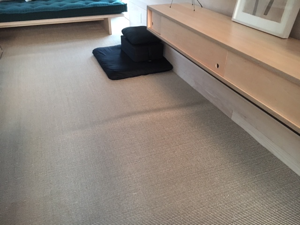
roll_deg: +1.0
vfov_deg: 48.2
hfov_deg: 61.7
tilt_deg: -33.8
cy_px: 112
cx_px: 150
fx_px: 251
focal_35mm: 29
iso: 400
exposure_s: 1/15
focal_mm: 4.15
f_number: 2.2
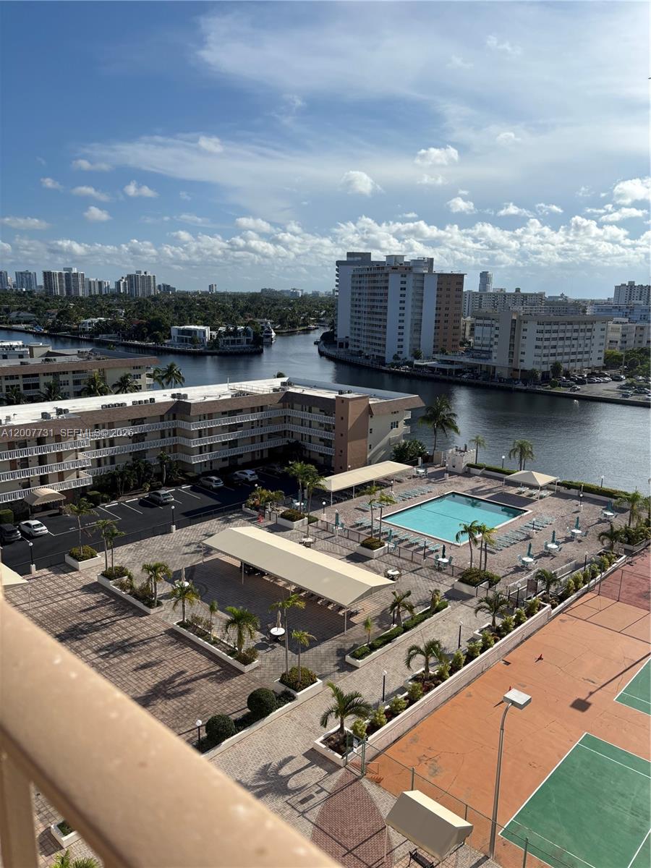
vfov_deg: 67.3
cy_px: 434
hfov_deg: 53.1
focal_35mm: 26
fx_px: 652
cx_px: 326
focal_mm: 5.96
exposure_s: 1/5348
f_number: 1.6
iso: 50
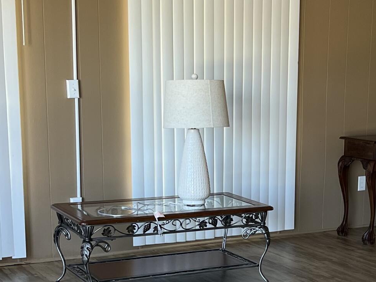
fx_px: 869
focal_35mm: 80
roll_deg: -1.2
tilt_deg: -11.8
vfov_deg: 18.2
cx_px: 268
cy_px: 235
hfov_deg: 24.2
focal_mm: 5.7
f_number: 1.5
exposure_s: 1/121
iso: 125
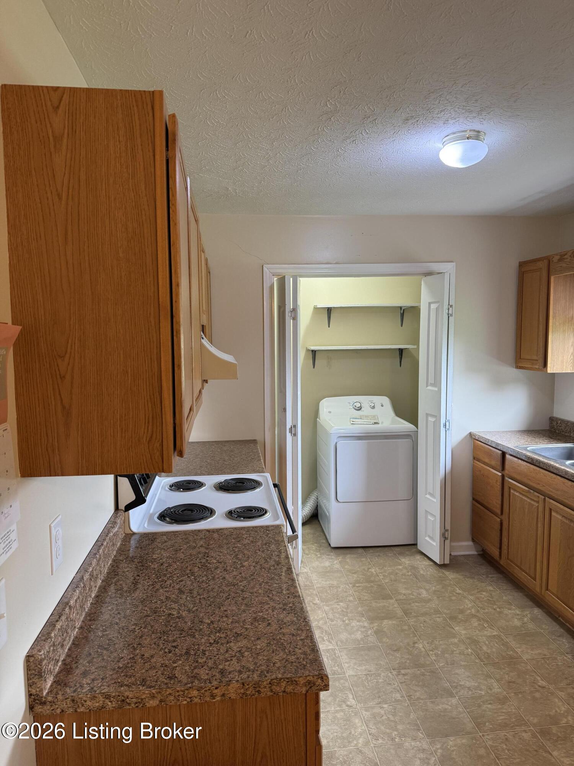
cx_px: 287
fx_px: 531
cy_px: 383
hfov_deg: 56.8
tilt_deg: -5.0
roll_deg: -0.9
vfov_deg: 71.6
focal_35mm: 24
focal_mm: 6.76
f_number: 1.78
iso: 160
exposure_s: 1/60
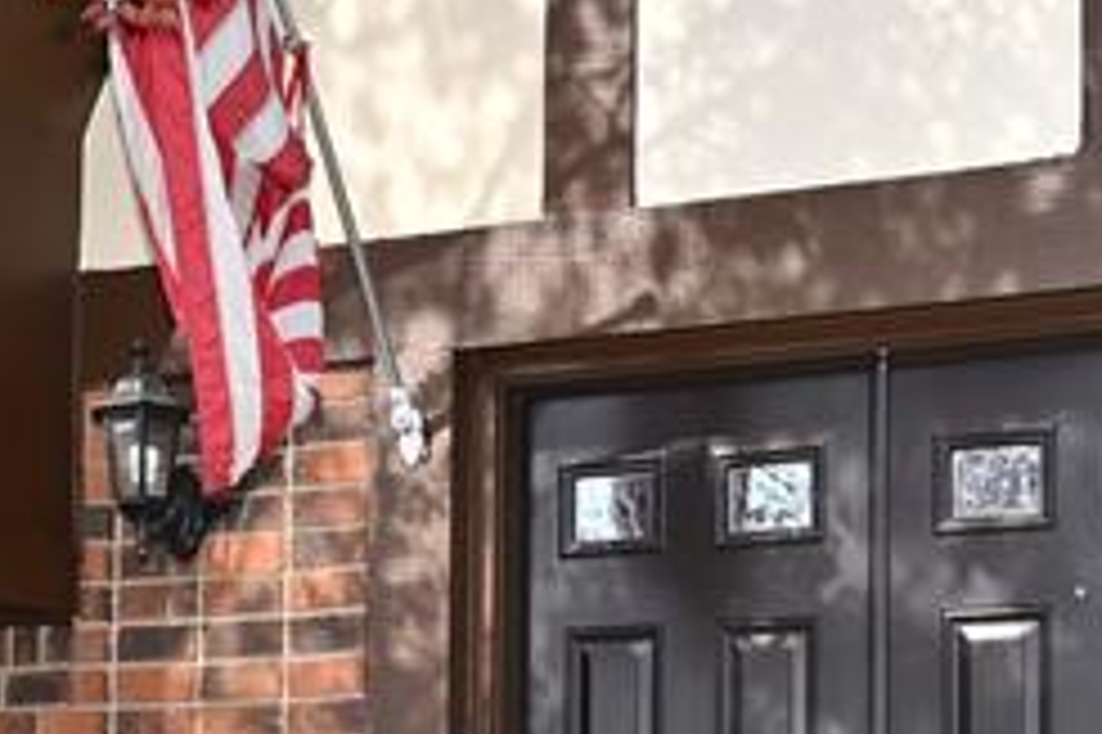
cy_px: 793
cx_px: 535
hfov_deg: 29.2
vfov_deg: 18.9
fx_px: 2114
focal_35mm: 69
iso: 220
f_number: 11
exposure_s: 1/200
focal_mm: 16.5
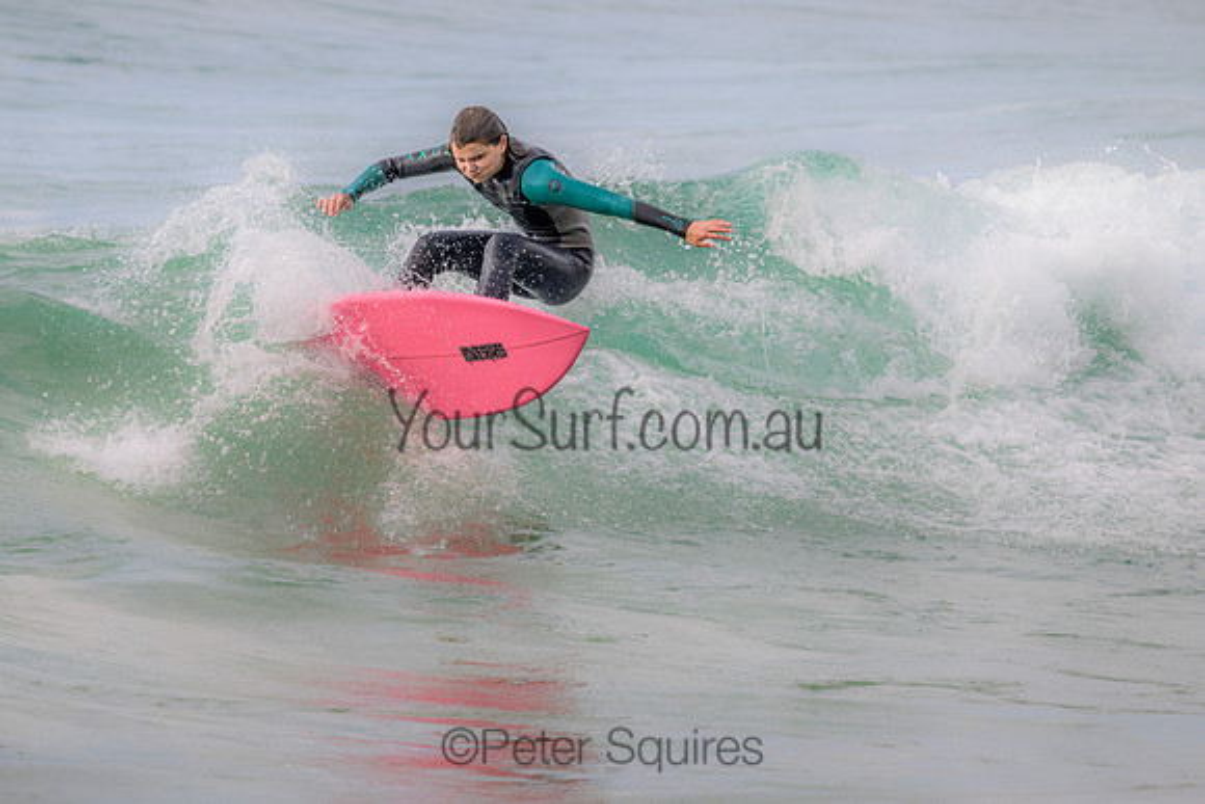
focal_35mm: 660
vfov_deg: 2.1
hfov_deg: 3.1
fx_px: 22105
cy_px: 305
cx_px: 529
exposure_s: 1/2000
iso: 1600
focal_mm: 500
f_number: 10
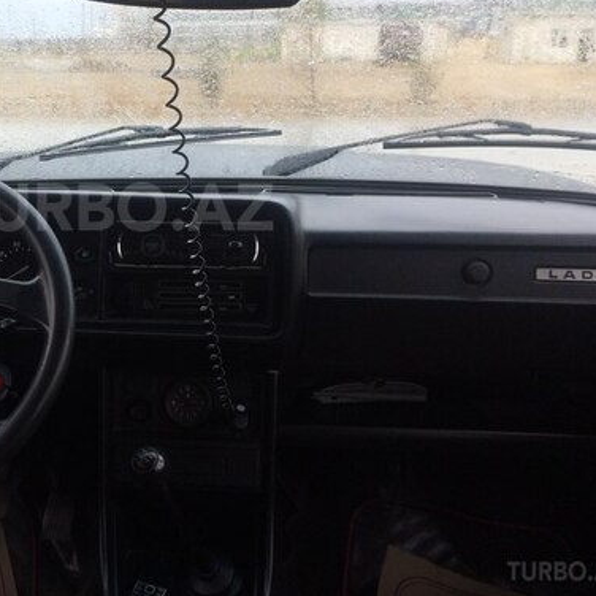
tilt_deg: -13.4
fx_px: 877
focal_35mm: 45
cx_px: 111
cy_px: 207
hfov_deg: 36.2
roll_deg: +0.8
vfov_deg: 37.2
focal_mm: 4.15
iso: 32
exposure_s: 1/410
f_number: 2.2
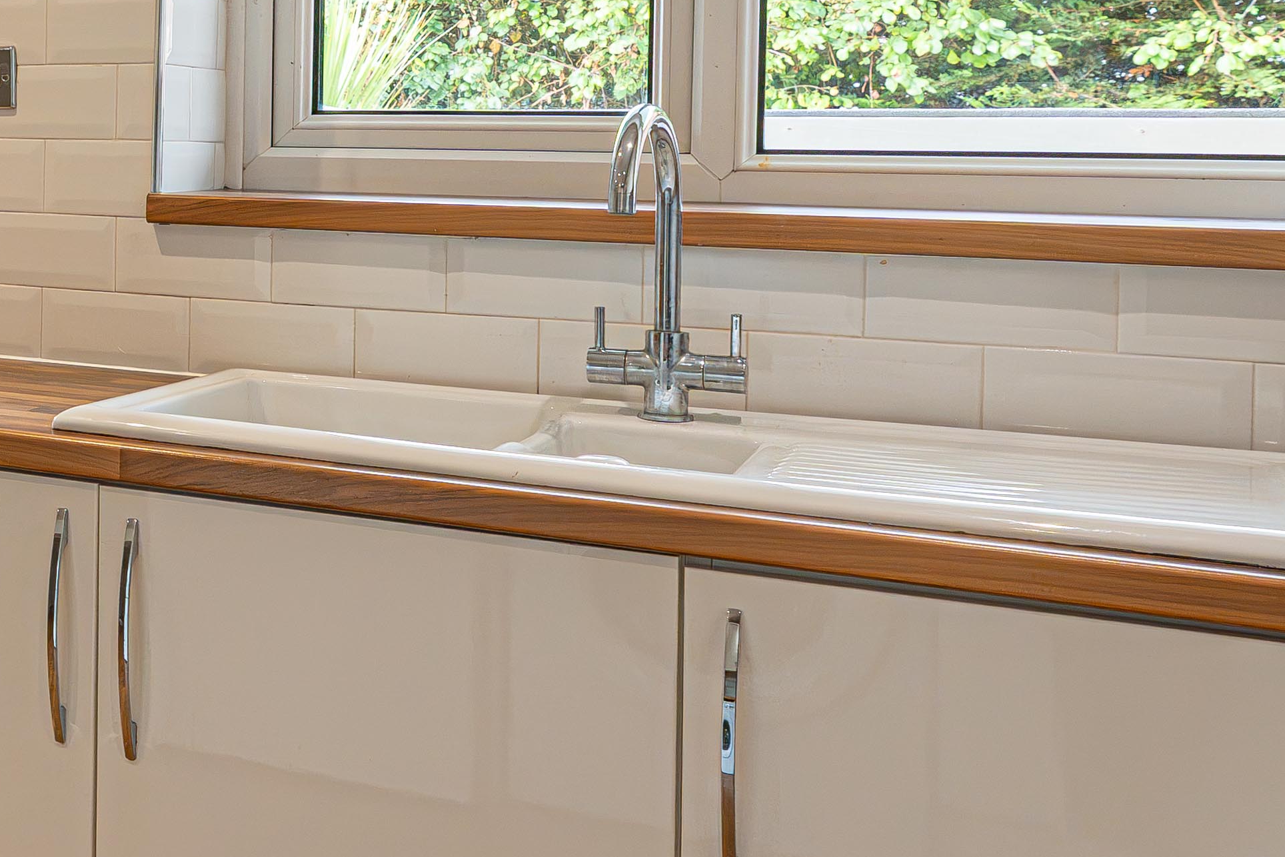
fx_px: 1784
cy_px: 168
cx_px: -498
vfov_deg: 26.5
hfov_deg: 29.4
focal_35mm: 50
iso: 1250
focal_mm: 14
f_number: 7.1
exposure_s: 1/100
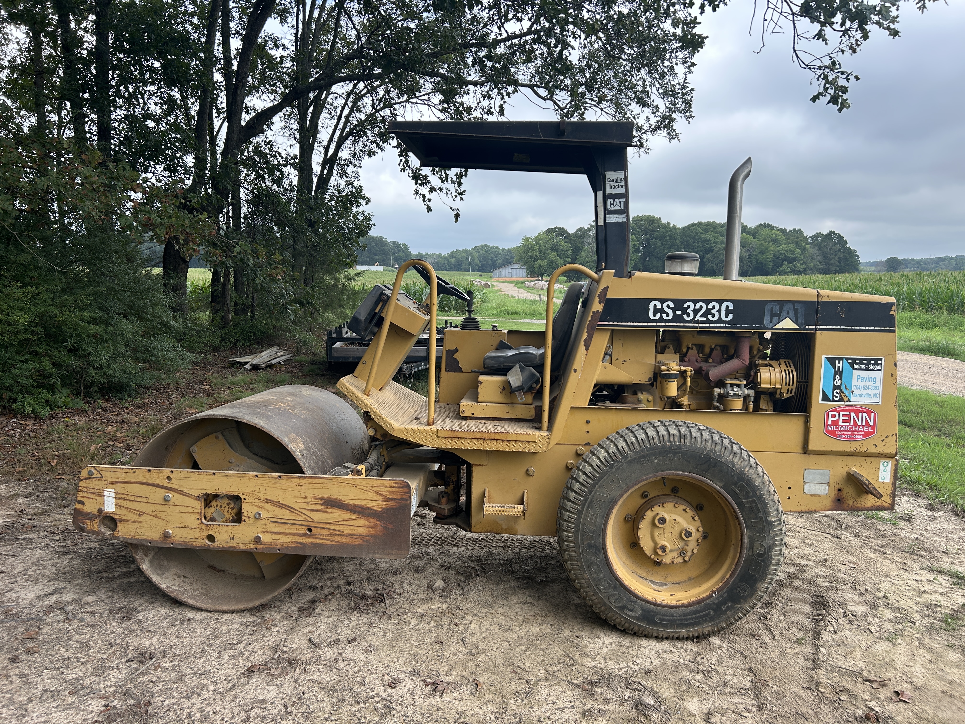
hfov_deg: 67.3
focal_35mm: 26
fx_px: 725
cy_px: 362
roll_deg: +0.4
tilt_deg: -7.6
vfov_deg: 53.1
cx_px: 482
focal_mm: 5.7
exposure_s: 1/1135
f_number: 1.5
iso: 50
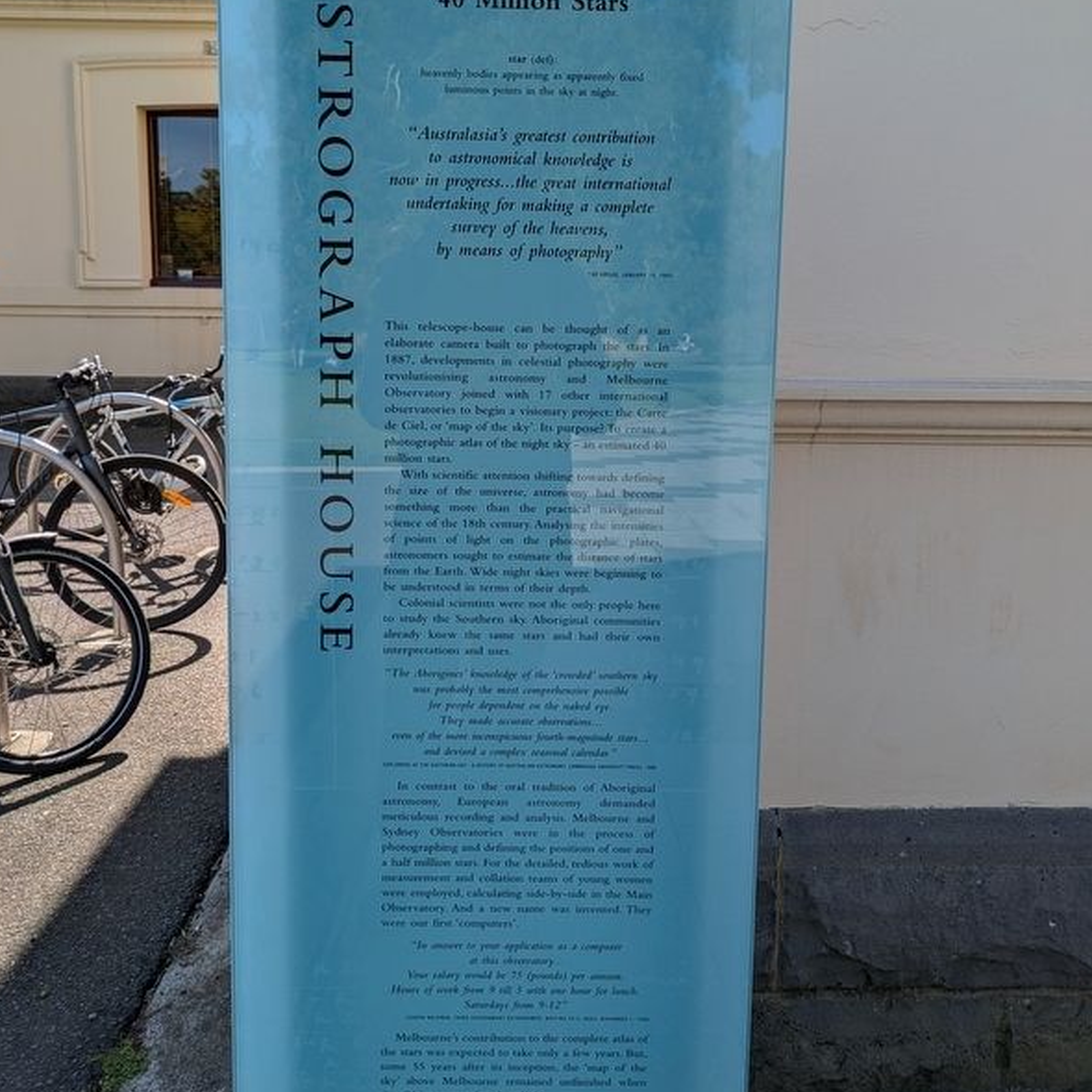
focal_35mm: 30
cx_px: 540
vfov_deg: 53.5
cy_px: 422
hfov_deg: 54.0
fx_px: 1071
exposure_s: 1/1869
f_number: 1.89
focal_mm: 5.43
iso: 50
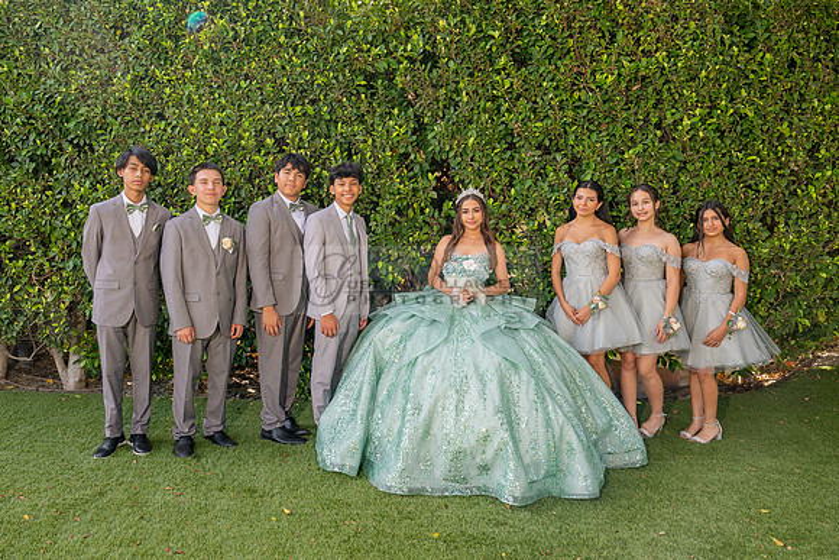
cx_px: 384
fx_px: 631
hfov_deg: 67.1
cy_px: 261
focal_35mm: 27
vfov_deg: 47.8
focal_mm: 25
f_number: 5.6
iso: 200
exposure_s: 1/200
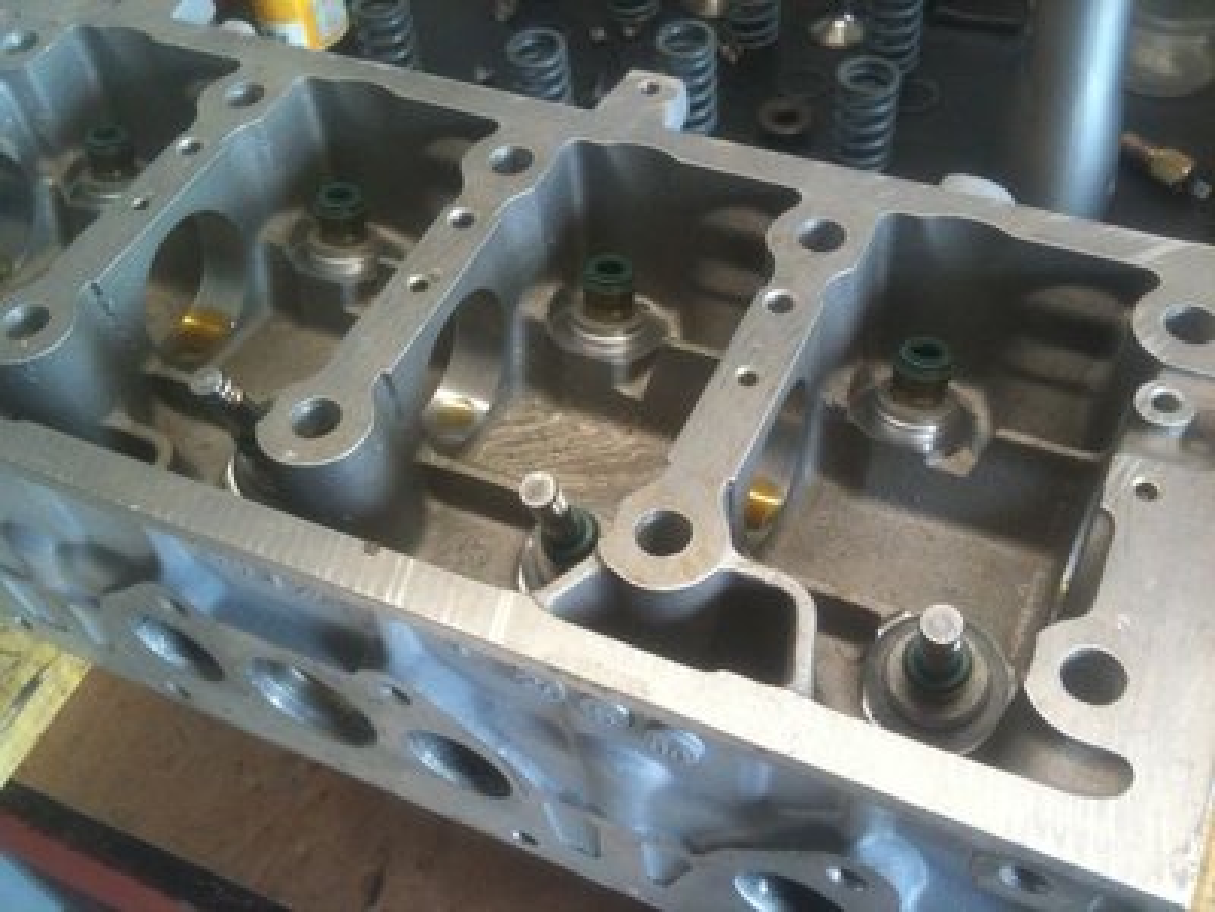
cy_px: 456
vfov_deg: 40.7
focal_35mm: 35
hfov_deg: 52.6
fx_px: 1228
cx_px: 608
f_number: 2.8
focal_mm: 3.85
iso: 100
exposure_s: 1/17
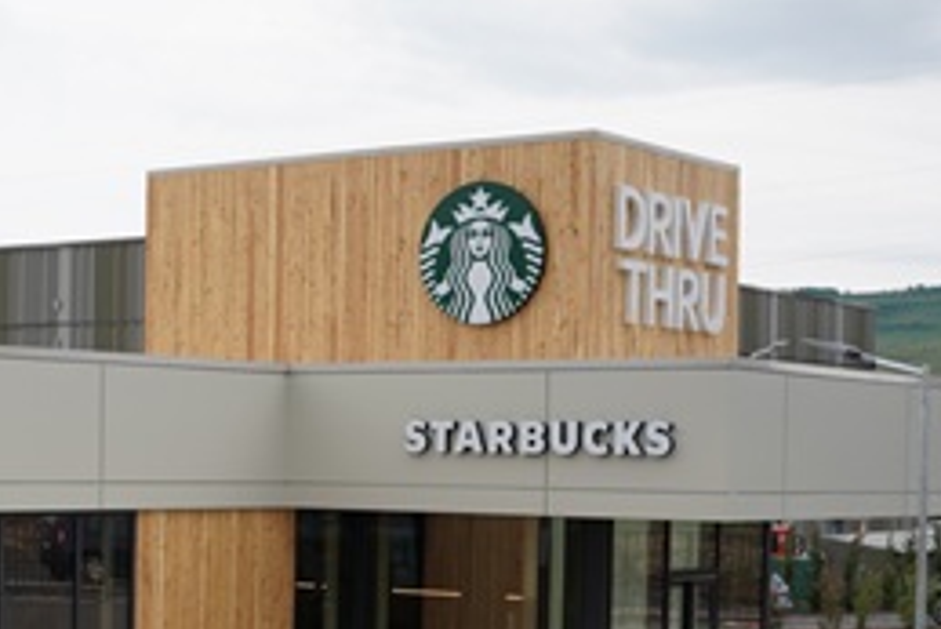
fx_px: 2301
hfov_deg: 22.1
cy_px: 582
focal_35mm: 88
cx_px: -47
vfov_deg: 15.4
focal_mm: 35
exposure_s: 1/1250
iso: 100
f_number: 2.5
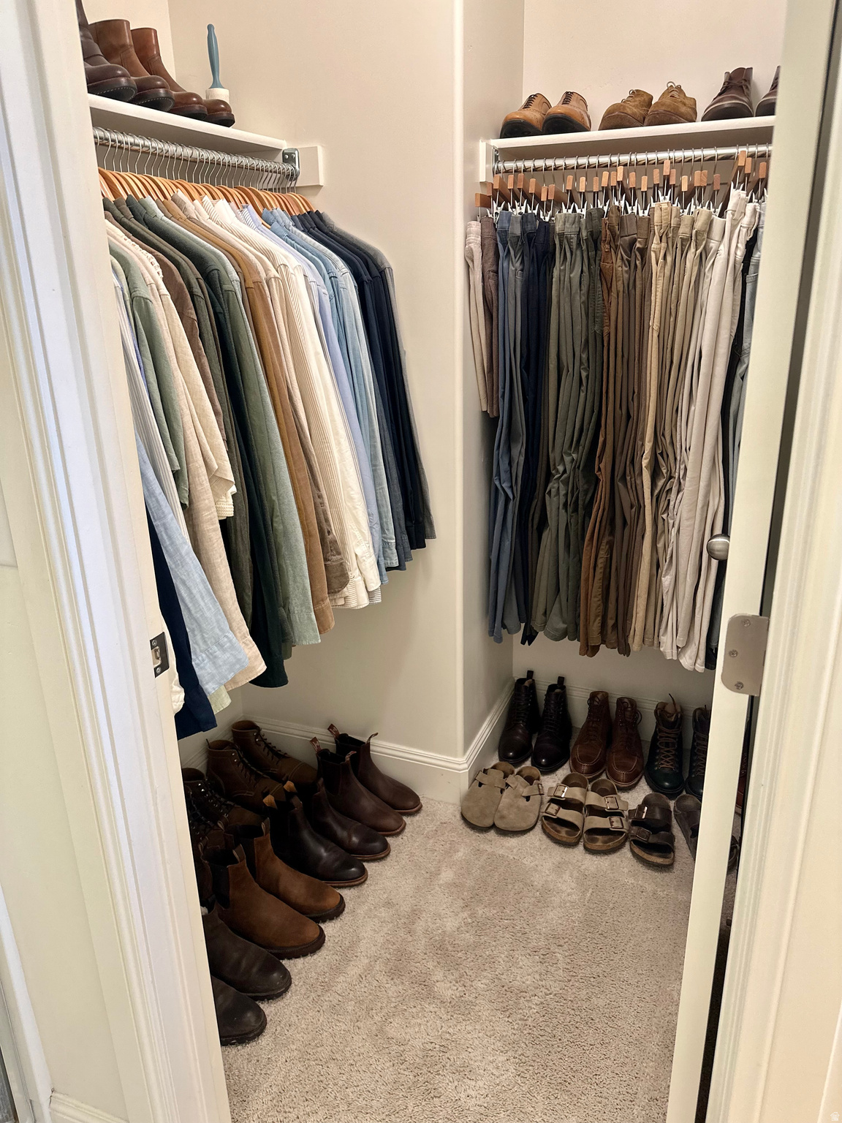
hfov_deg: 56.8
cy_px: 562
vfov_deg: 71.6
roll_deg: -0.5
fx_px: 778
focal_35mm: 24
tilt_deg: -17.7
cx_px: 421
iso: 160
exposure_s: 1/60
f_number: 1.78
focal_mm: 6.86
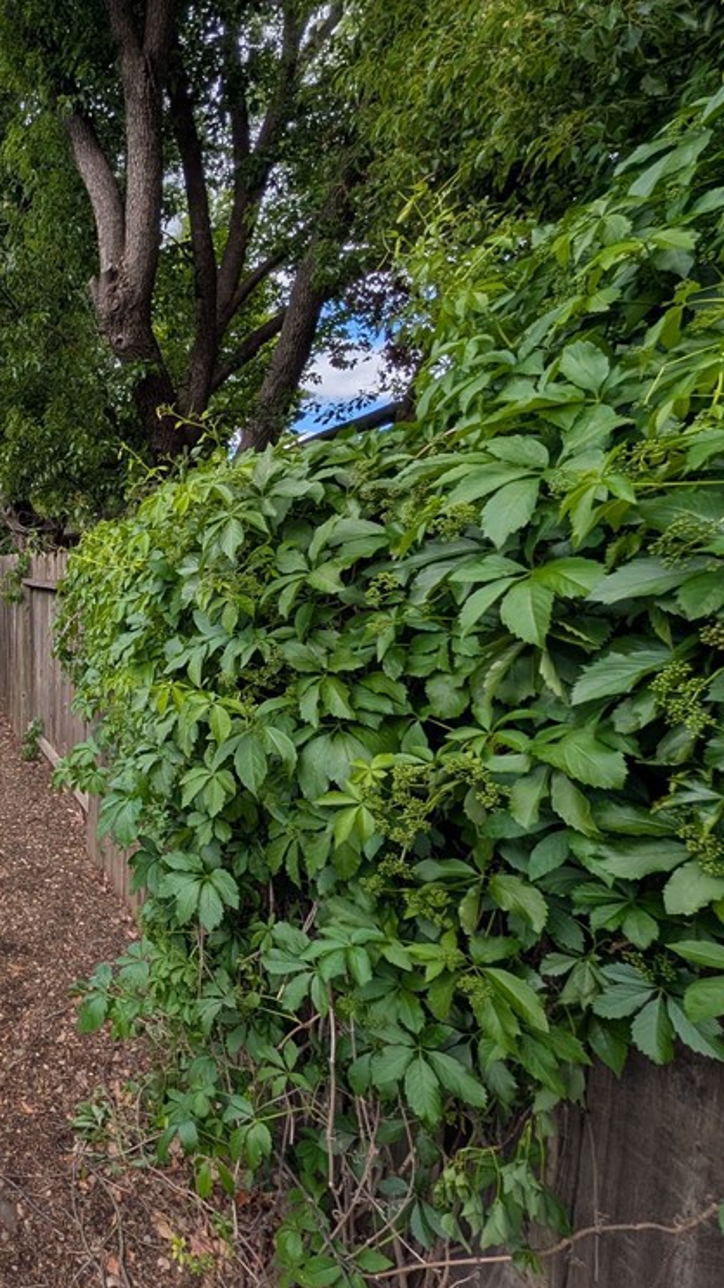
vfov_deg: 92.7
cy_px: 630
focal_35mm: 18
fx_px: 615
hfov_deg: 43.7
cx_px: -106
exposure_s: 1/2924
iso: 57
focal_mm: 2.02
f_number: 1.7
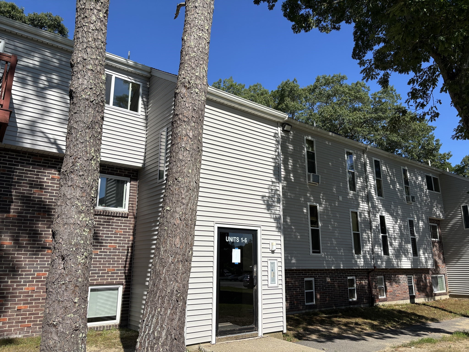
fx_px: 352
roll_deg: -0.3
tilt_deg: +12.9
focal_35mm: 26
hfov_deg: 67.3
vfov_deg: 53.1
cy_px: 176
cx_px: 234
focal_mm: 5.96
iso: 50
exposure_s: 1/3650
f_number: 1.6
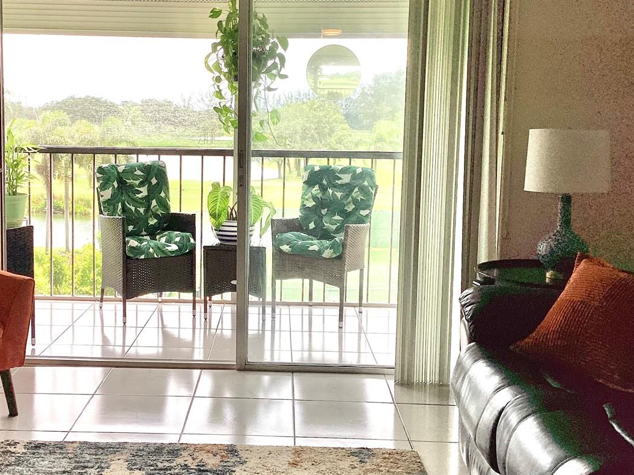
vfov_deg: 30.8
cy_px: 204
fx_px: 861
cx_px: 251
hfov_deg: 40.2
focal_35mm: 47
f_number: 2.4
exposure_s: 1/403
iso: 25
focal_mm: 3.3
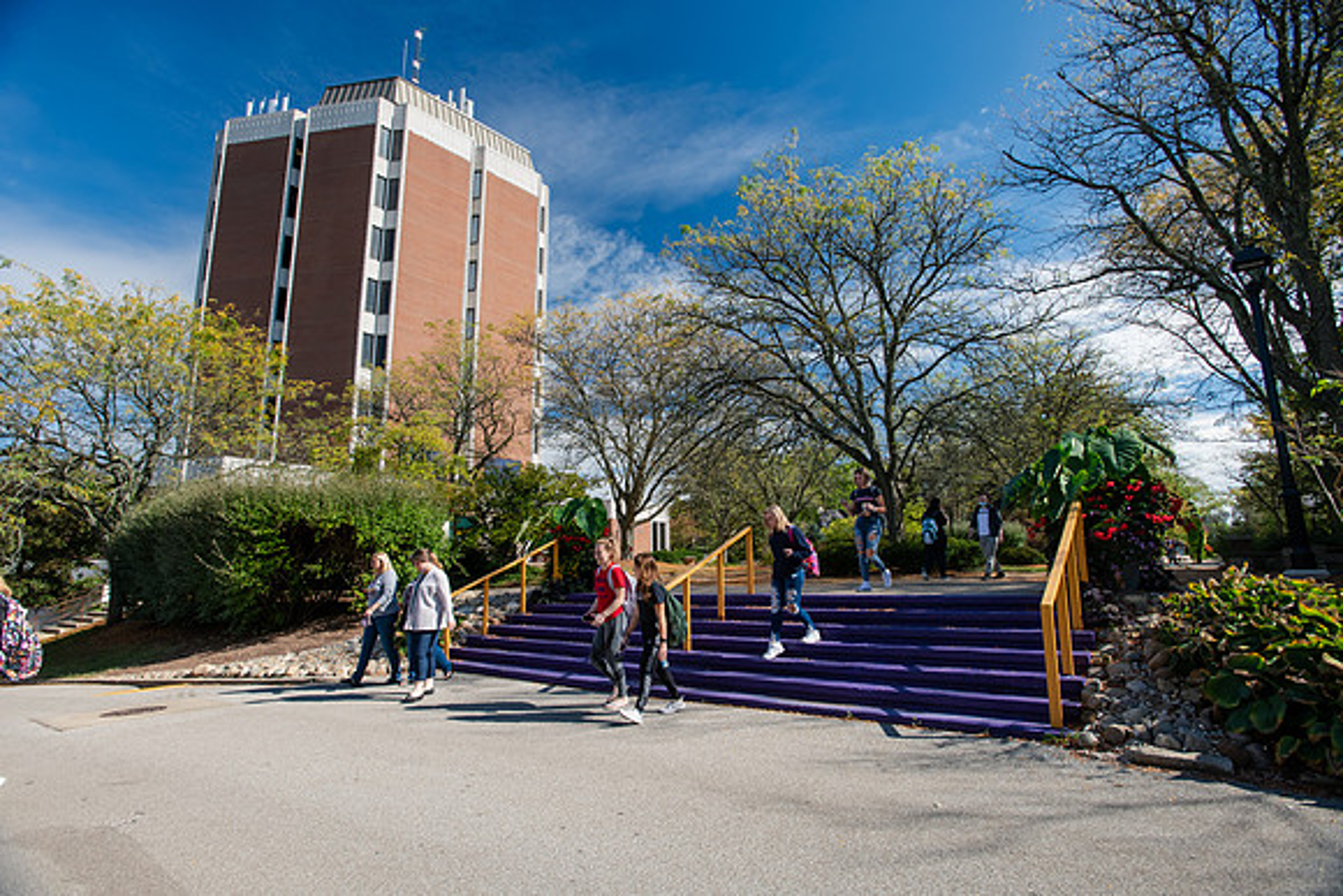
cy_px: 448
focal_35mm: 19
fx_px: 709
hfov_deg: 86.9
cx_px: 672
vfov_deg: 64.6
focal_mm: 19
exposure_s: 1/320
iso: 500
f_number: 7.1
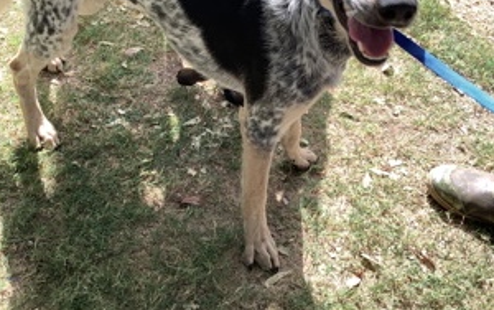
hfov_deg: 43.5
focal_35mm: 46
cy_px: 106
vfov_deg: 27.9
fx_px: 620
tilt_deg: -47.0
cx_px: 240
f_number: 2.4
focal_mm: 3.3
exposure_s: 1/144
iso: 25
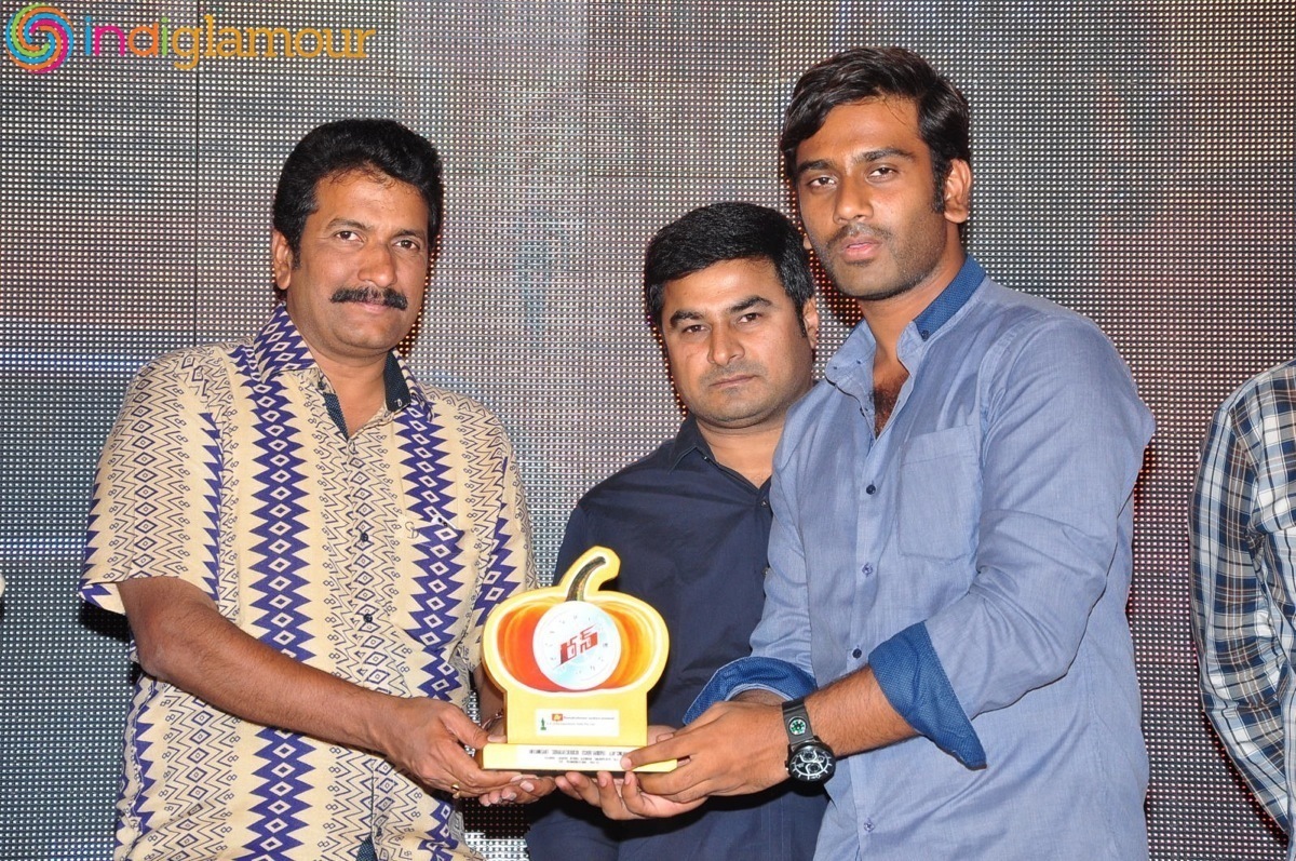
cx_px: 648
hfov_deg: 17.1
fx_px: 4315
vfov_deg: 11.4
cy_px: 430
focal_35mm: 120
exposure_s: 1/125
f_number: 7.1
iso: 500
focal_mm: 80
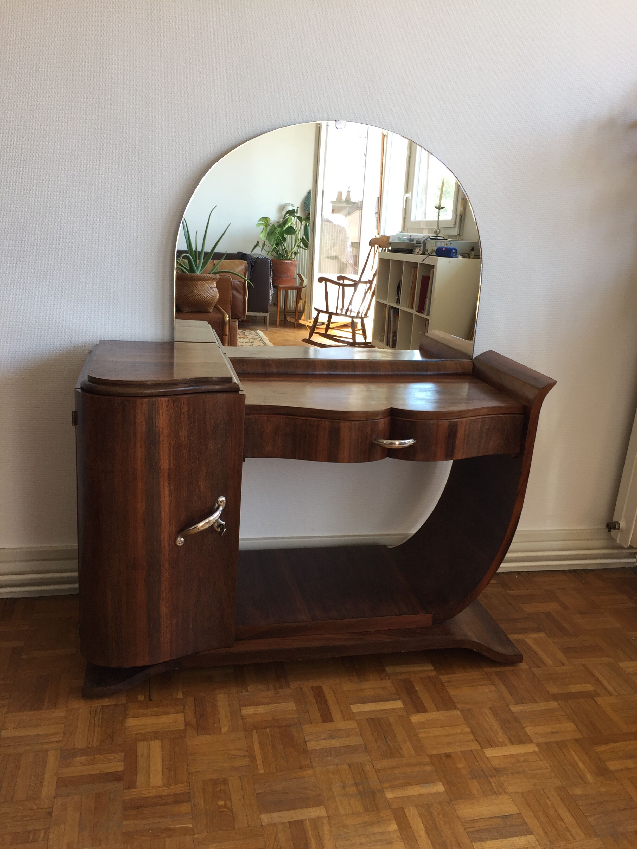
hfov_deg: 48.2
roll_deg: -5.4
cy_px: 424
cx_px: 318
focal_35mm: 29
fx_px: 712
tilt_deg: -17.2
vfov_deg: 61.7
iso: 32
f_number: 2.2
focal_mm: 4.15
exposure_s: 1/50
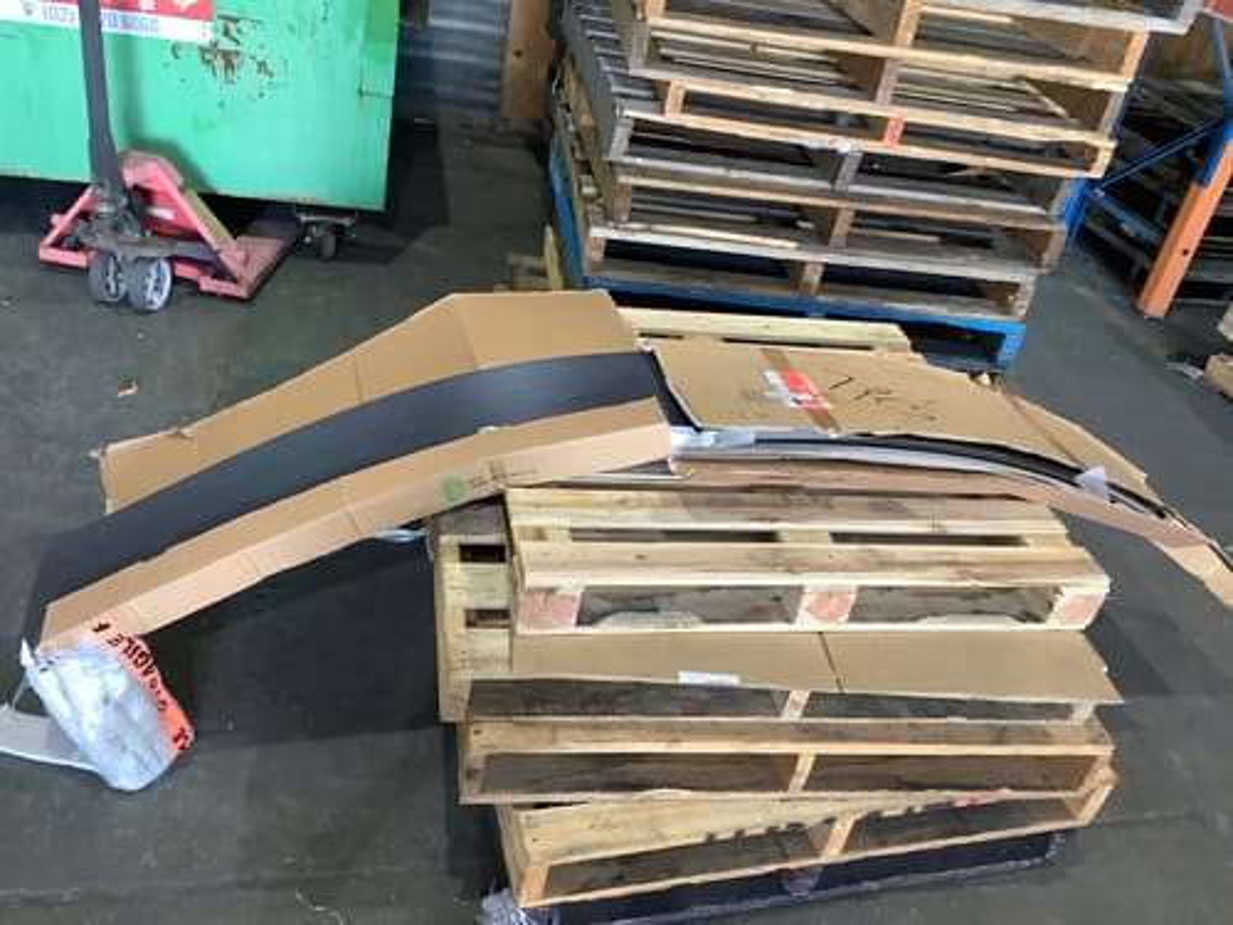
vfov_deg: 45.4
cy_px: 462
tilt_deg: -30.7
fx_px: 1104
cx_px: 616
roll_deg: -10.7
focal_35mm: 31
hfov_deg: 58.4
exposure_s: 1/50
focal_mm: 3.3
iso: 200
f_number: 2.4
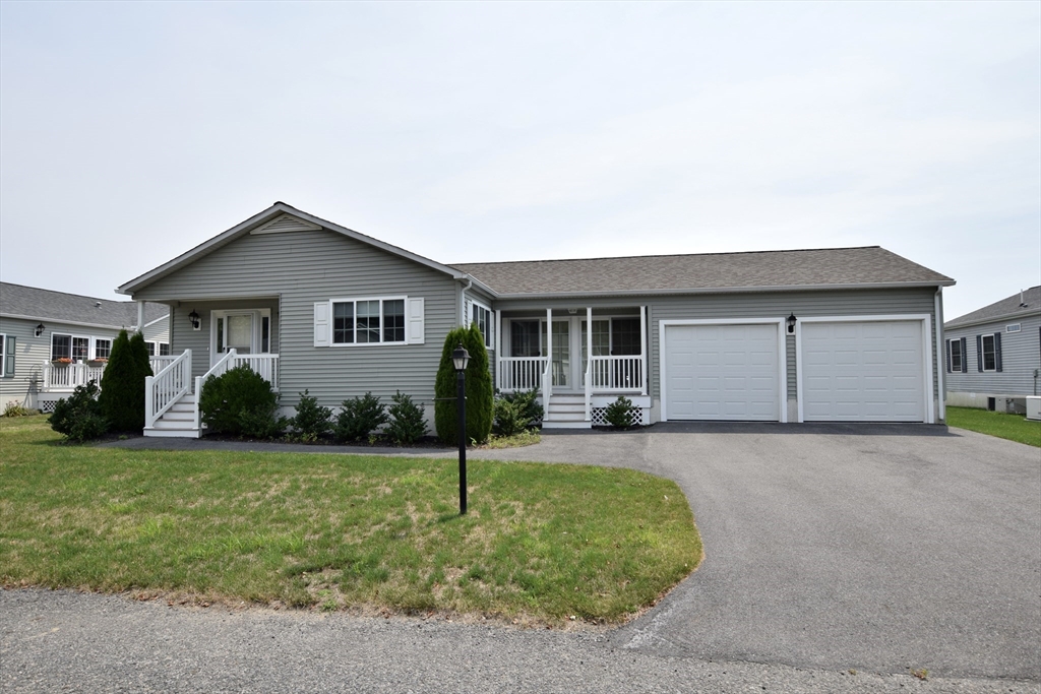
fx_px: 521
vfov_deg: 67.4
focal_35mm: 18
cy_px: 347
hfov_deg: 90.0
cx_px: 520
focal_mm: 12
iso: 200
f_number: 11
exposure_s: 1/500
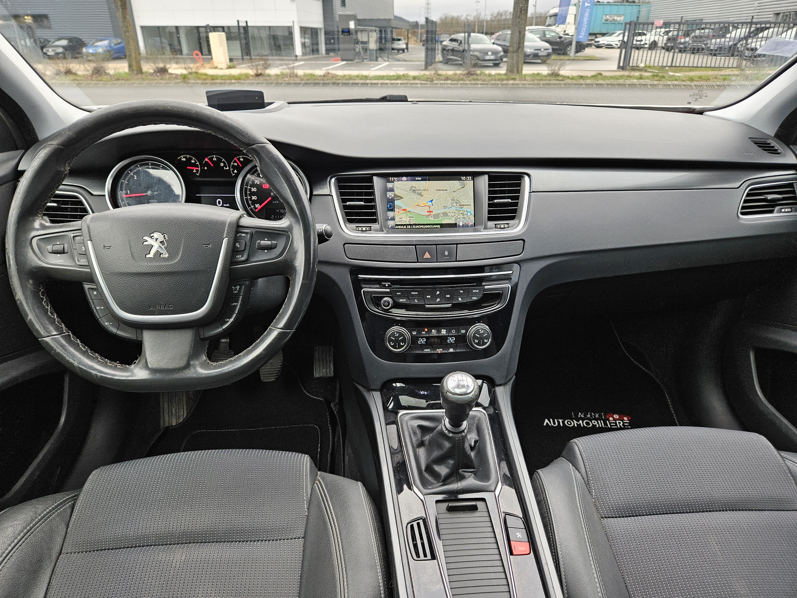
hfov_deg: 73.9
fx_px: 530
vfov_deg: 58.9
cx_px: 398
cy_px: 299
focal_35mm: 23
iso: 80
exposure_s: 1/190
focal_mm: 5.4
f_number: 1.8
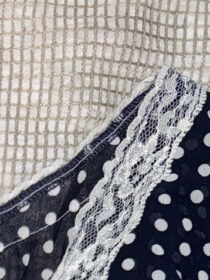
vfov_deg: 15.1
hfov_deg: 12.5
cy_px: 578
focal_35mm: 103
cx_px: -219
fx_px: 833
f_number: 1.78
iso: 80
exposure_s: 1/49
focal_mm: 6.76
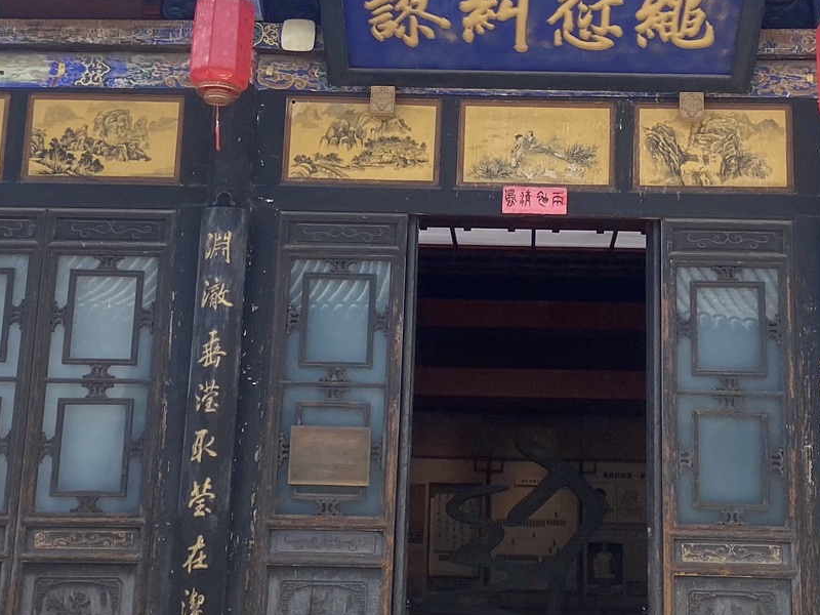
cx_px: 463
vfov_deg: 22.5
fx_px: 1540
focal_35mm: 65
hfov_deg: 29.8
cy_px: 223
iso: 32
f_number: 1.8
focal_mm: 4.25
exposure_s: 1/1258
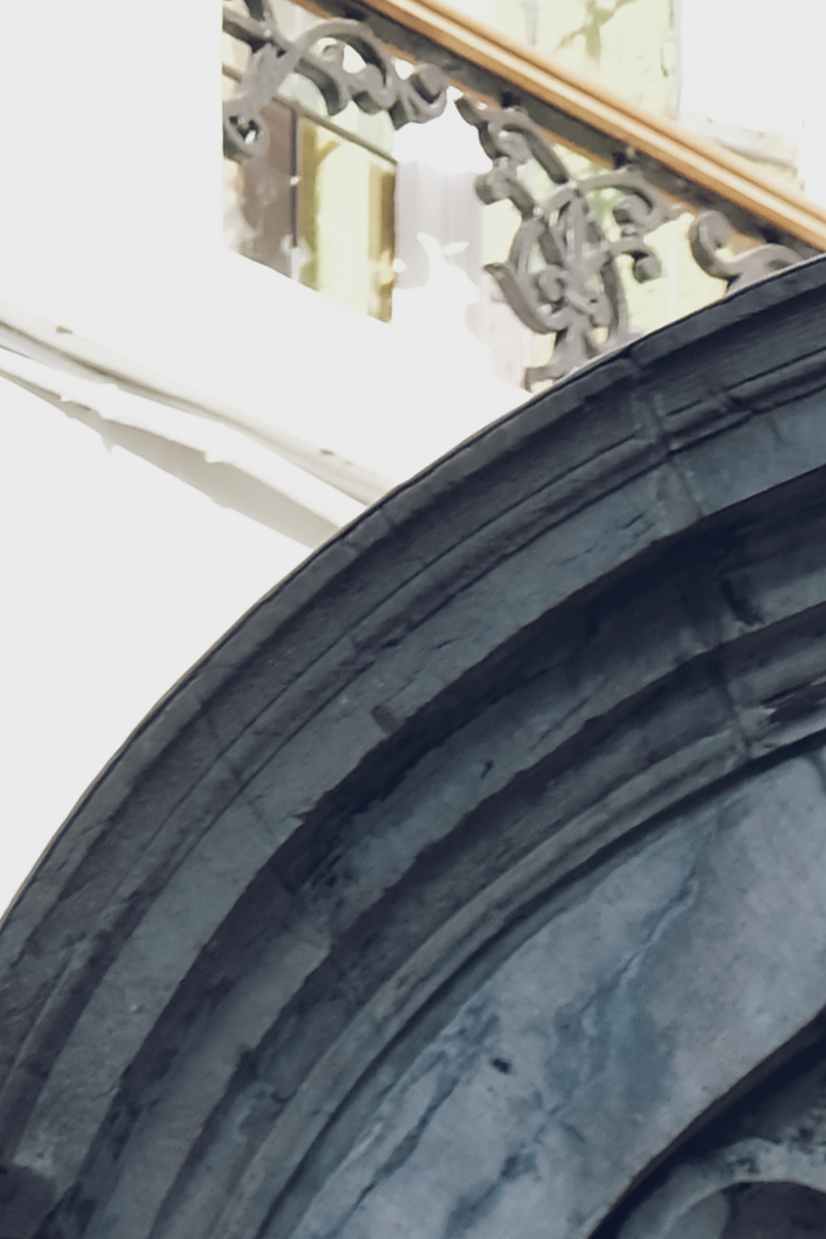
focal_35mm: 312
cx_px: 1763
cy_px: 3432
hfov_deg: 4.3
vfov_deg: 6.2
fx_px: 10741
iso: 400
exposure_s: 1/400
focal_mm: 35
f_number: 5.6
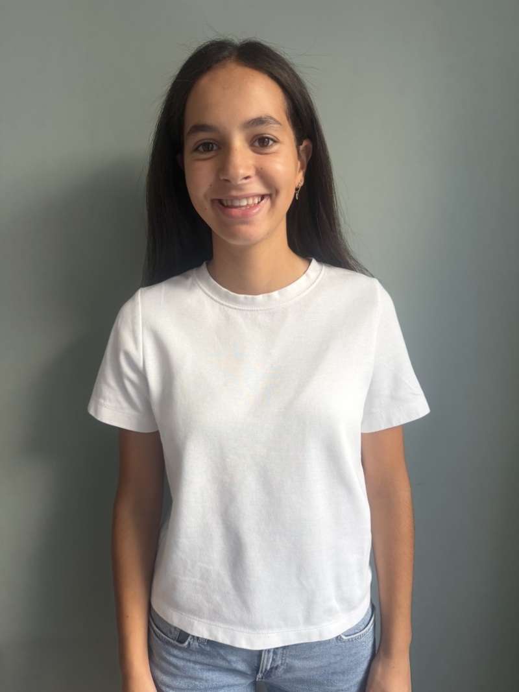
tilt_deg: -13.3
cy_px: 346
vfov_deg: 71.6
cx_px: 260
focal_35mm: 24
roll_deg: +1.1
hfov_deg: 56.8
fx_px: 480
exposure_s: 1/121
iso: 160
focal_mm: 6.76
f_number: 1.78
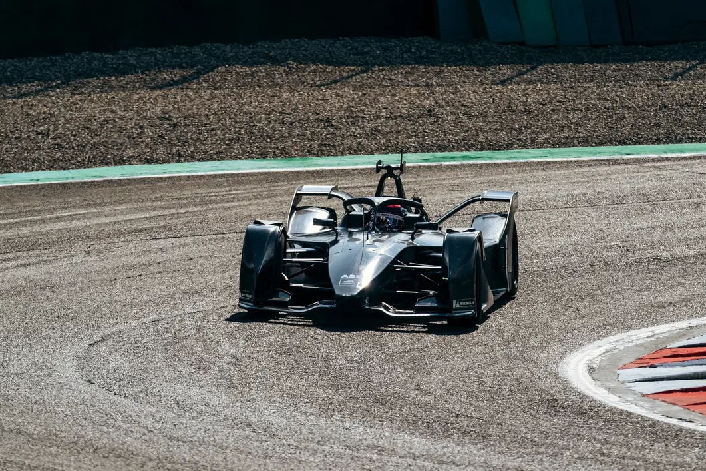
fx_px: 5588
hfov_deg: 7.2
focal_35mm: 285
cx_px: 368
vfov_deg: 4.8
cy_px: 249
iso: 100
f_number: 9
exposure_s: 1/400
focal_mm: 252
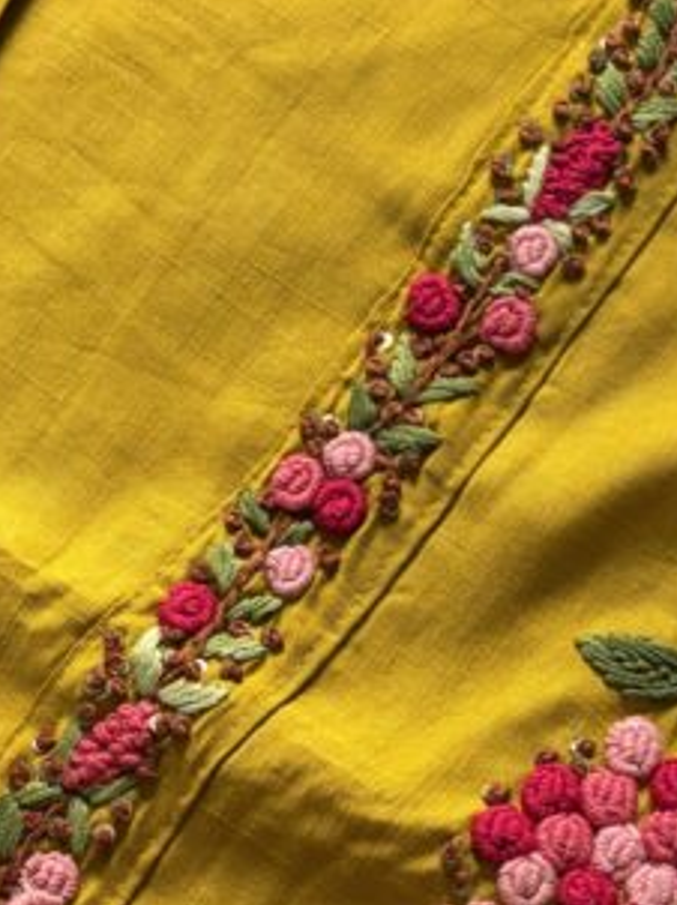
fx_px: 2402
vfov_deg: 21.1
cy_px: 685
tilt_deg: -71.2
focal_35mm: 92
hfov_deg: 16.0
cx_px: 350
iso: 64
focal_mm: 5.96
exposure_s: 1/100
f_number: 1.6
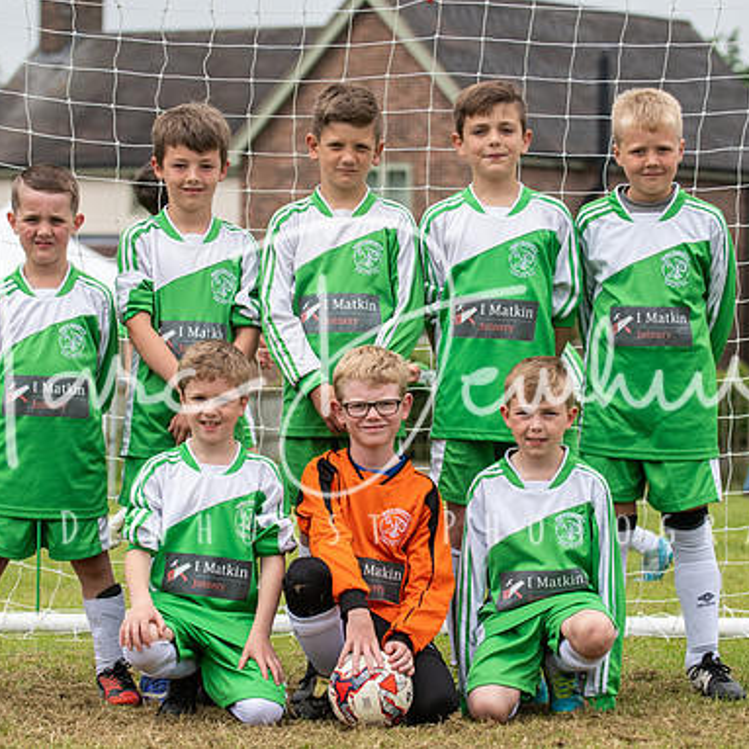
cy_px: 373
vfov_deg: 10.5
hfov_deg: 10.5
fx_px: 4064
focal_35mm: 166
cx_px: 372
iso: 500
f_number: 5
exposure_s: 1/1600
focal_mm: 86
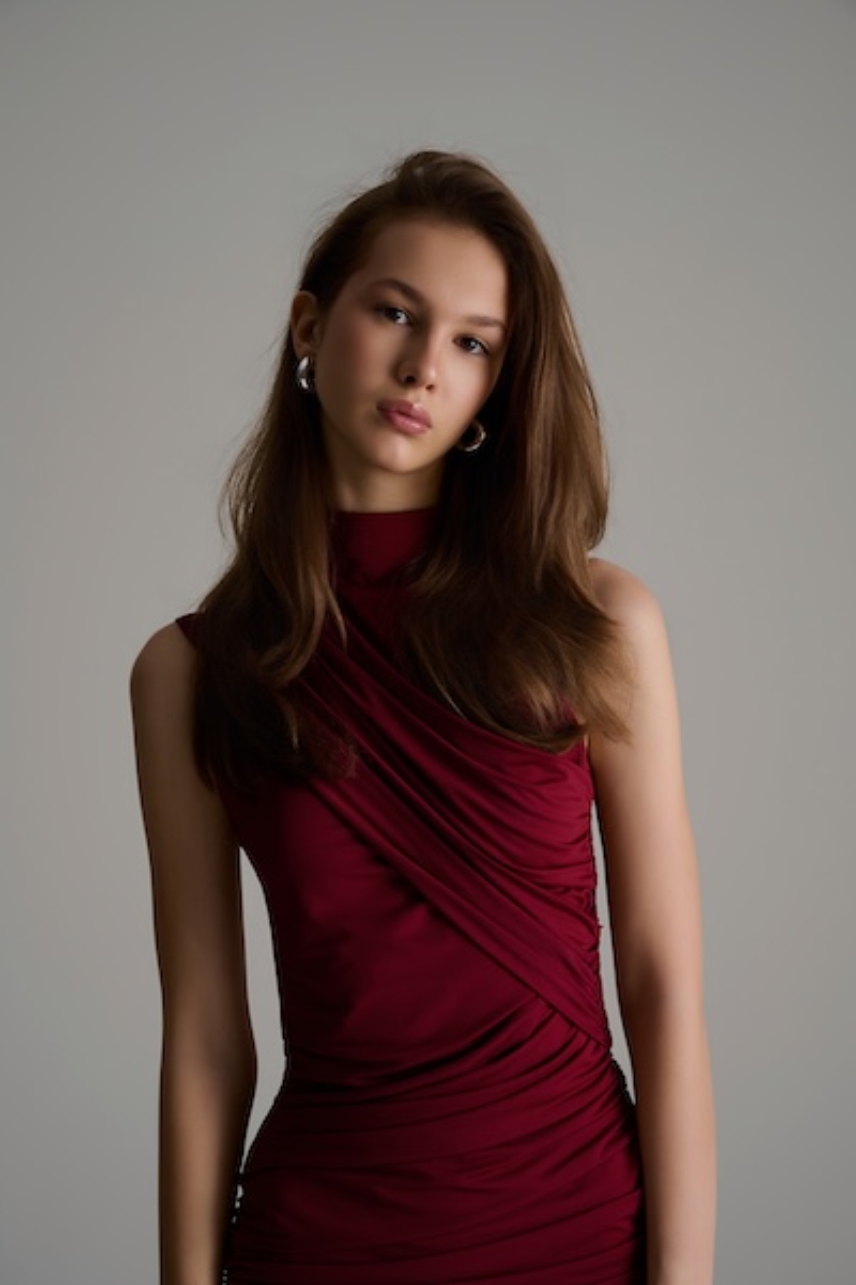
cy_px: 642
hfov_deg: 19.4
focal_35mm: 70
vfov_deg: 28.9
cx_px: 428
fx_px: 2499
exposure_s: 1/125
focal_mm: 70
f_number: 10
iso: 100
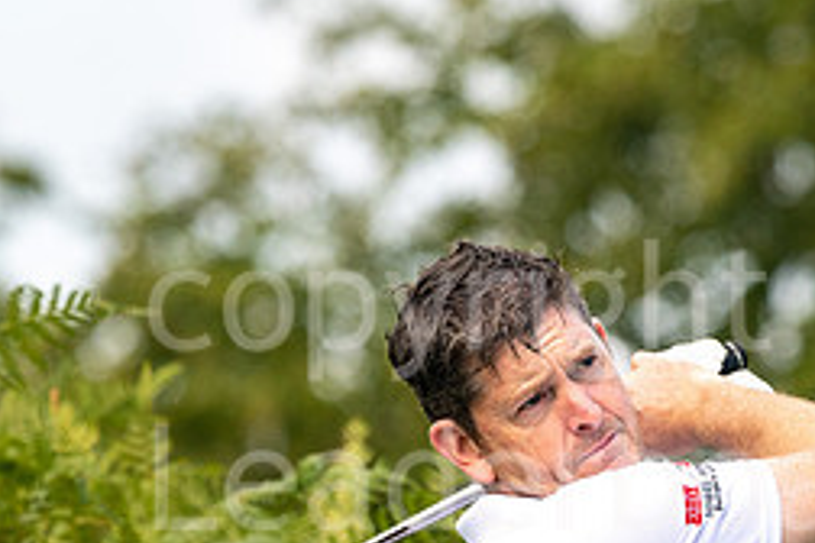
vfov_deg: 1.3
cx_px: 572
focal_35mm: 1036
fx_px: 23452
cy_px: 507
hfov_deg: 2.0
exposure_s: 1/640
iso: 200
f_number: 5.6
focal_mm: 300
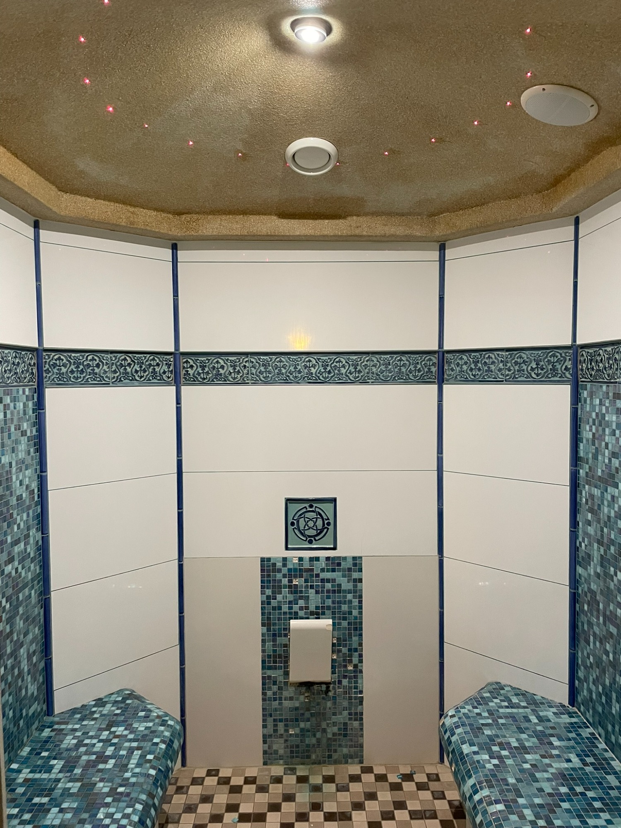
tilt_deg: -4.0
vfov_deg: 67.3
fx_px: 622
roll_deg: +0.8
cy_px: 414
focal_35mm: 26
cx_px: 310
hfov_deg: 53.1
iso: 400
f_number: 1.6
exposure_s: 1/50
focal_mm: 4.2
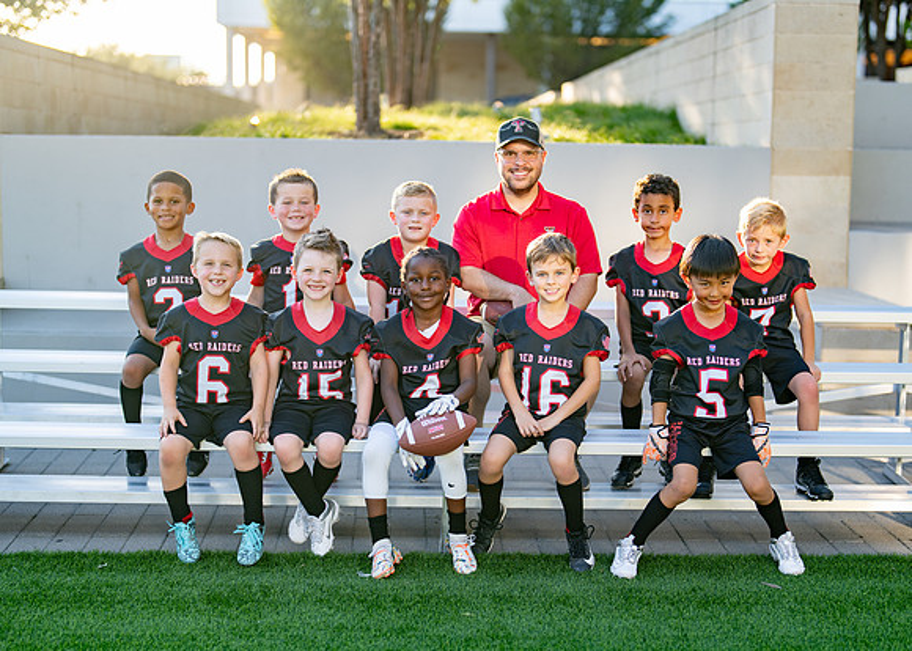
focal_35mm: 64
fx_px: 1655
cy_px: 388
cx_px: 506
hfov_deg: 30.8
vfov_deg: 22.2
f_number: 1.2
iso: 100
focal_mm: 50
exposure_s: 1/1000
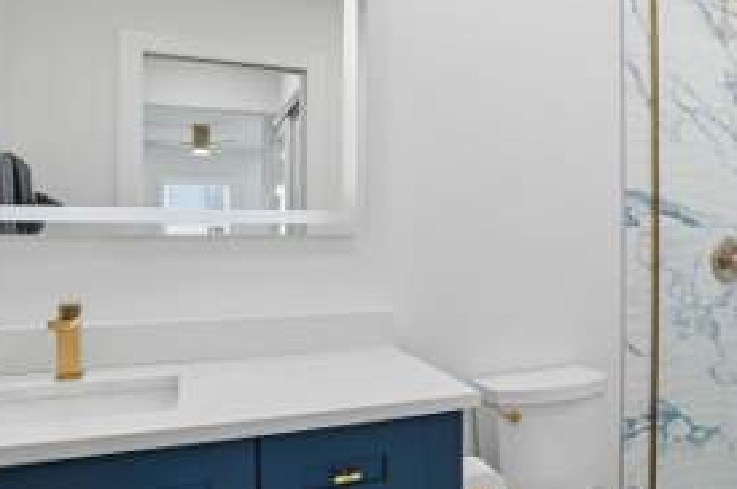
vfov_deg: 46.3
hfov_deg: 64.2
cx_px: 479
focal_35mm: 28
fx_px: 573
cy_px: 249
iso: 400
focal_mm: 16
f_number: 9
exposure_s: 1/125
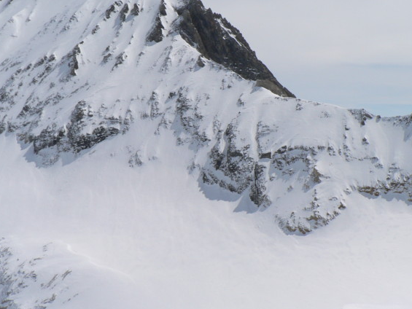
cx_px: 212
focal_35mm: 51
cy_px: 119
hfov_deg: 37.5
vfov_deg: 28.5
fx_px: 607
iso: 80
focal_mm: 6
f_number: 7.1
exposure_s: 1/640
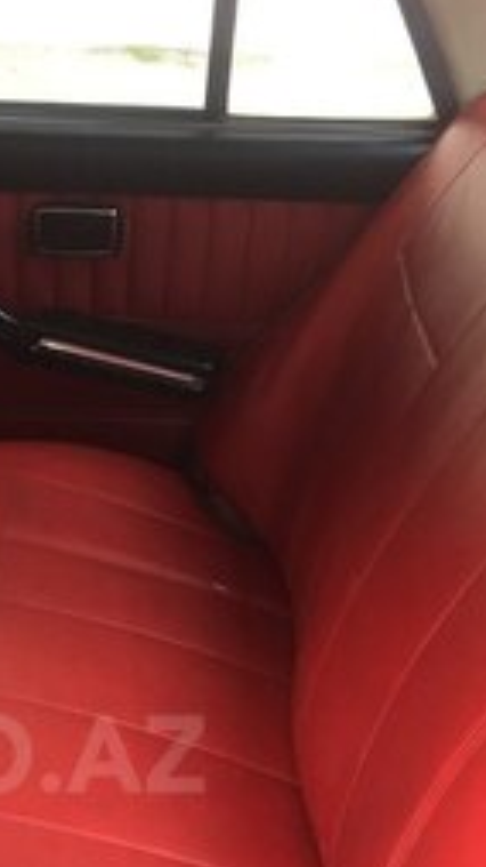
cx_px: -58
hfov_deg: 18.6
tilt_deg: -33.8
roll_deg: +0.8
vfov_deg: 32.4
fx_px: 1423
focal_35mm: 62
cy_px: 754
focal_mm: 4.15
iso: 32
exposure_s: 1/33
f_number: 2.2
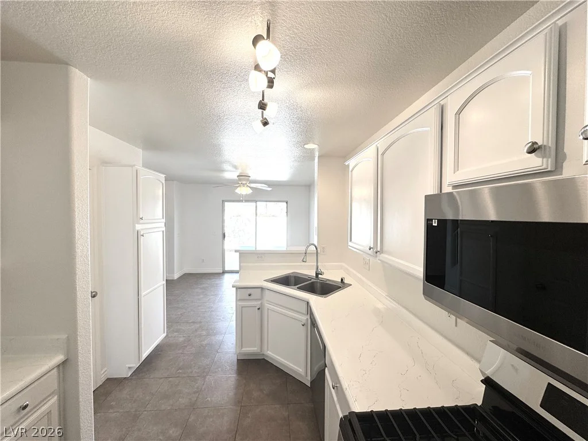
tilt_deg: -1.7
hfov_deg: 102.1
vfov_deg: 85.7
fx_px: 238
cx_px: 294
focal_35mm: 14
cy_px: 220
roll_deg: -0.9
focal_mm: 2.22
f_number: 2.2
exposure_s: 1/190
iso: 40
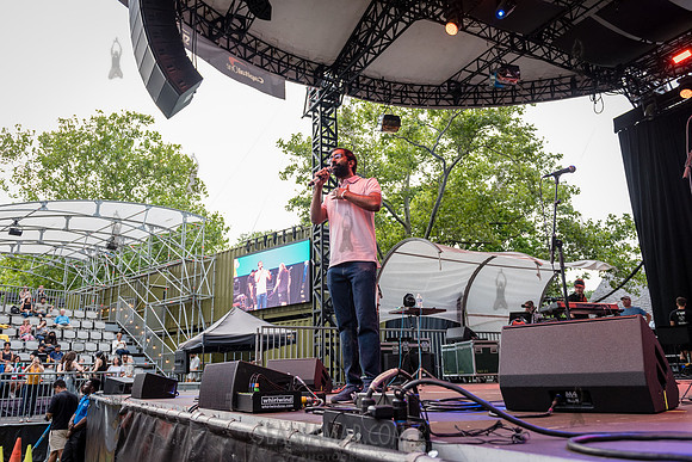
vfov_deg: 46.7
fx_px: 535
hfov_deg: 65.8
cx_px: 346
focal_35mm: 28
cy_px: 231
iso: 1000
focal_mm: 27
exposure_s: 1/400
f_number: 3.5
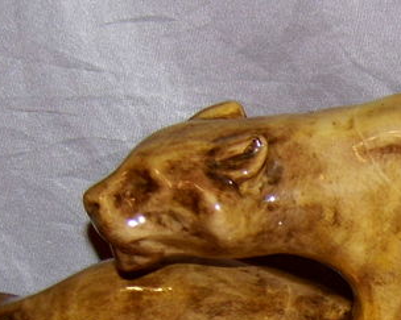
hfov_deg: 13.4
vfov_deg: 10.9
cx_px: 537
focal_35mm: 138
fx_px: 1637
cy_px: 410
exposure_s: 1/60
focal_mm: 7.7
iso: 100
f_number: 3.5
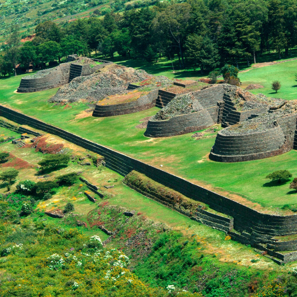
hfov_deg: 13.0
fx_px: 1301
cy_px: 148
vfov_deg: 13.0
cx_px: 157
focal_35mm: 134
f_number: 5.6
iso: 100
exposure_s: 1/350
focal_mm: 70
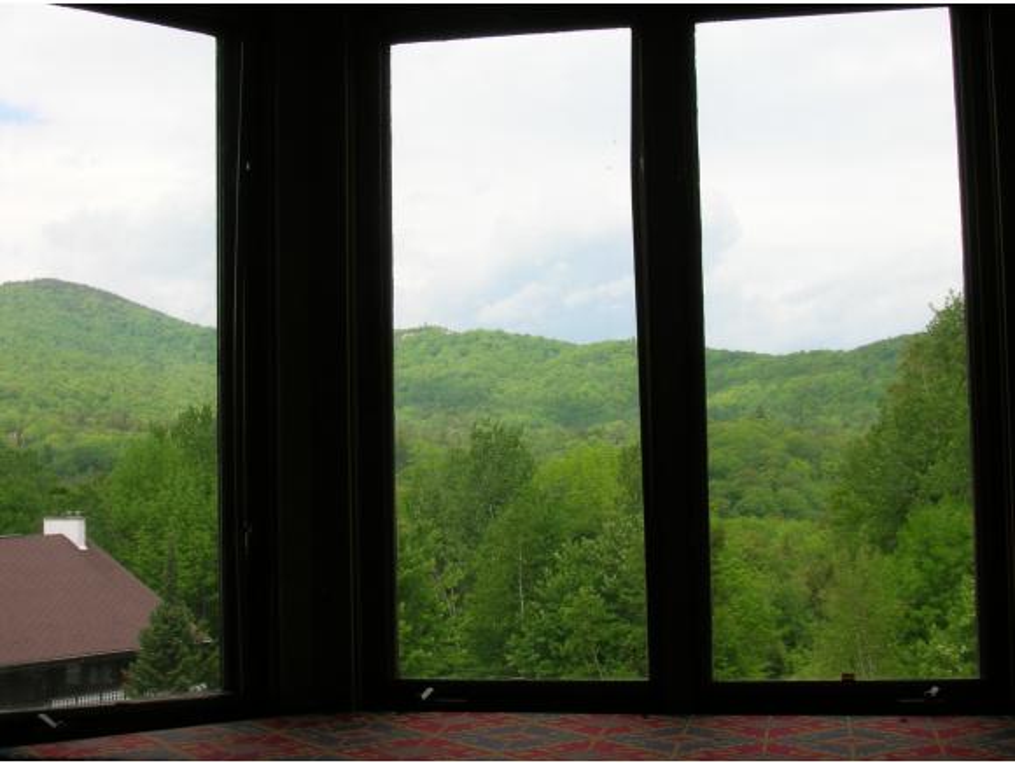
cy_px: 382
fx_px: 1467
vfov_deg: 29.1
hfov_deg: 38.2
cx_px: 508
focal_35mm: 50
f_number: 5.6
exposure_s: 1/107
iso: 50
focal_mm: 8.4
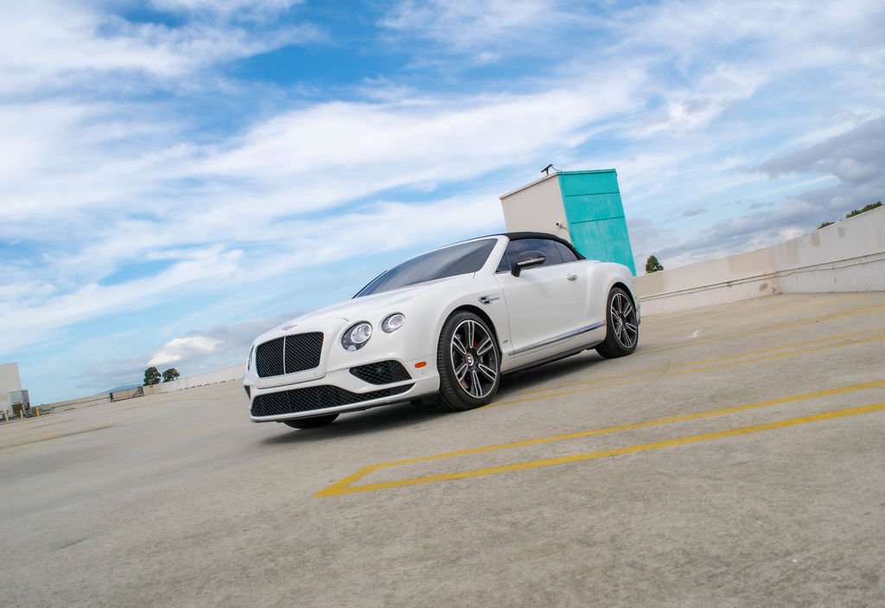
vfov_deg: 43.6
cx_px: 456
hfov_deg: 60.5
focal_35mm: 31
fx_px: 759
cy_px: 304
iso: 400
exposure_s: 1/2000
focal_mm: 20
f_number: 7.1
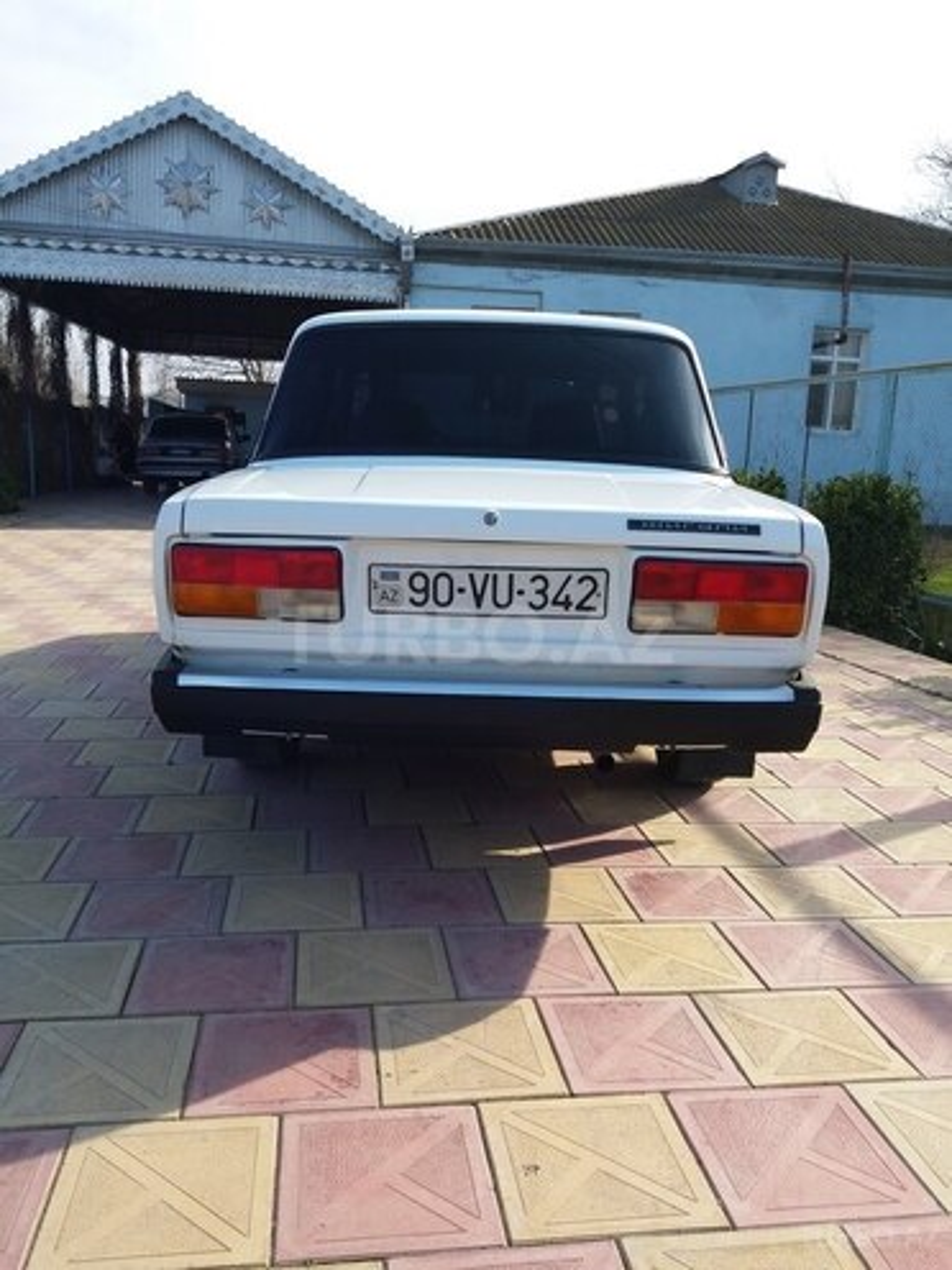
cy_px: 635
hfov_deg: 51.4
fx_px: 990
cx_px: 476
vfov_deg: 65.3
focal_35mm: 27
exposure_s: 1/618
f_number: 1.9
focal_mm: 3.7
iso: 40
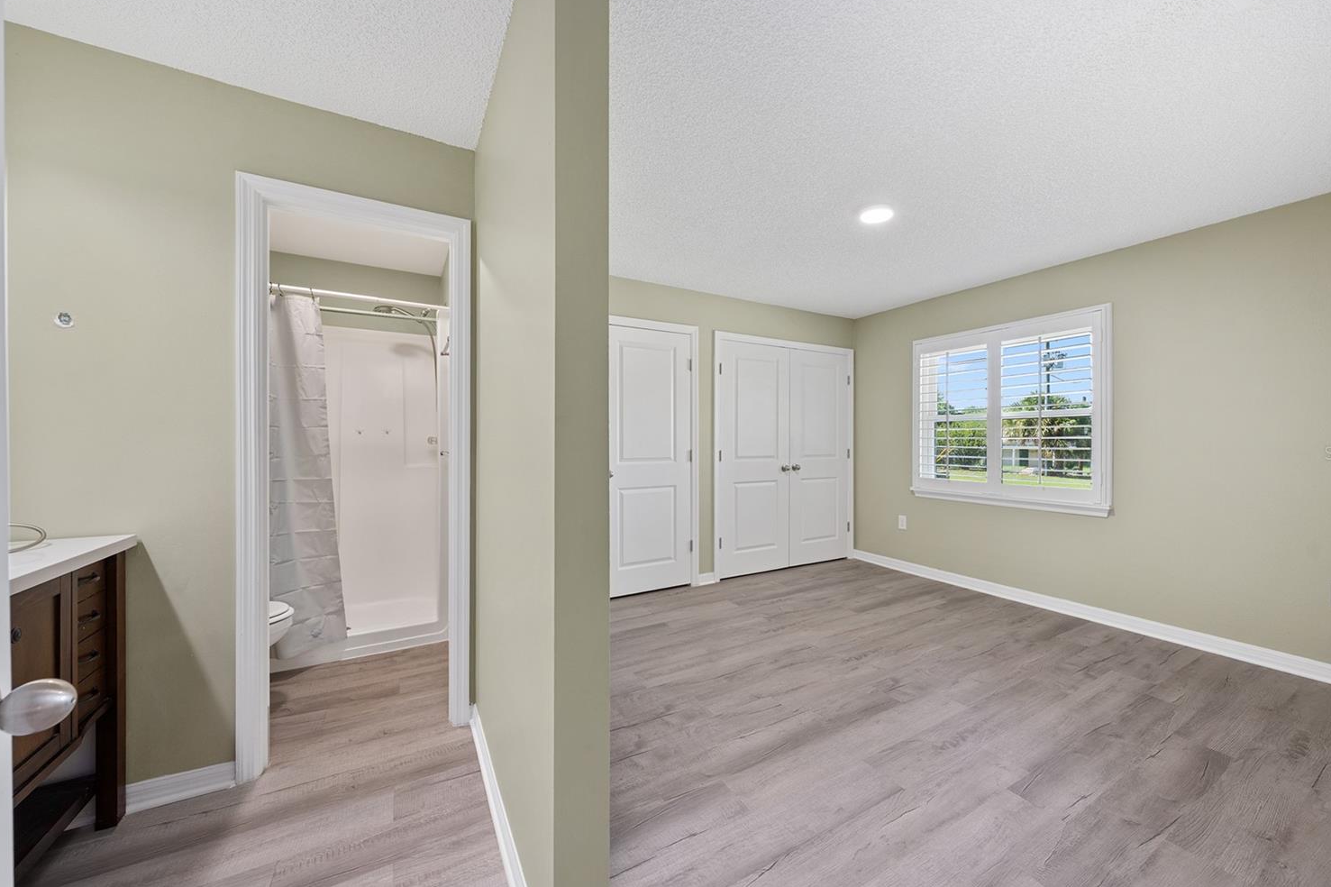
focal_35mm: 13
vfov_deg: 85.4
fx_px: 481
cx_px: 684
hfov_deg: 108.3
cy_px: 453
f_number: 8
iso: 125
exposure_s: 1/3
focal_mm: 12
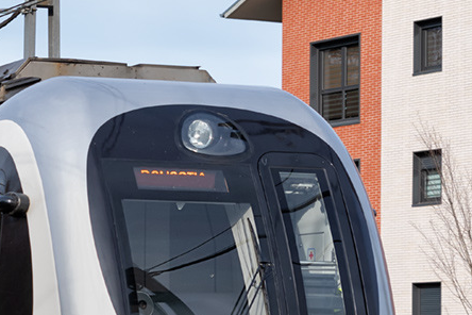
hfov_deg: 11.5
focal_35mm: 173
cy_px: 277
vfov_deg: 7.9
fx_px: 2268
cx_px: -193
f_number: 3.5
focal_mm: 48
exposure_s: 1/1250
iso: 200
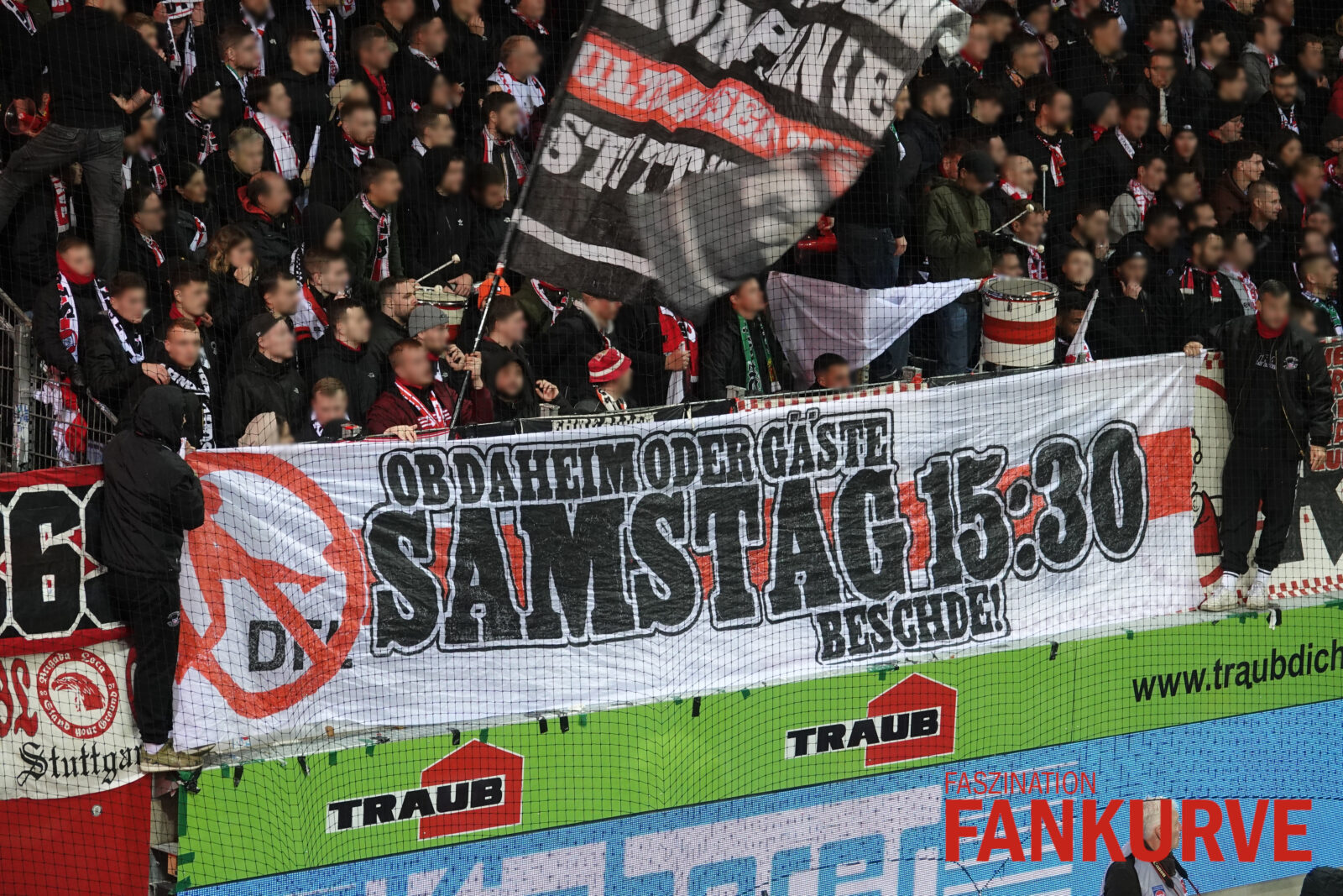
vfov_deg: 8.6
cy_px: 448
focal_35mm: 159
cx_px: 672
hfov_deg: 12.9
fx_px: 5932
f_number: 4
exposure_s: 1/80
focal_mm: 58.29
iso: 800
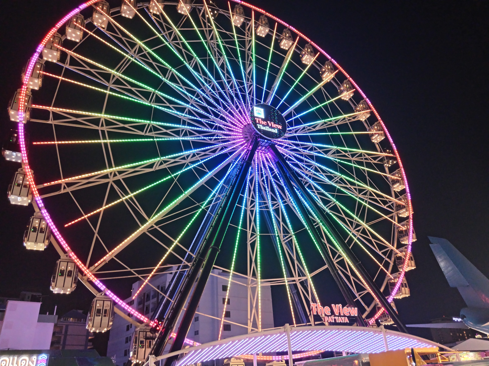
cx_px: 244
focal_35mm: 27
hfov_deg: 65.3
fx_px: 381
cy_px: 183
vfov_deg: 51.4
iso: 1593
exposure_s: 1/33.3
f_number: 1.9
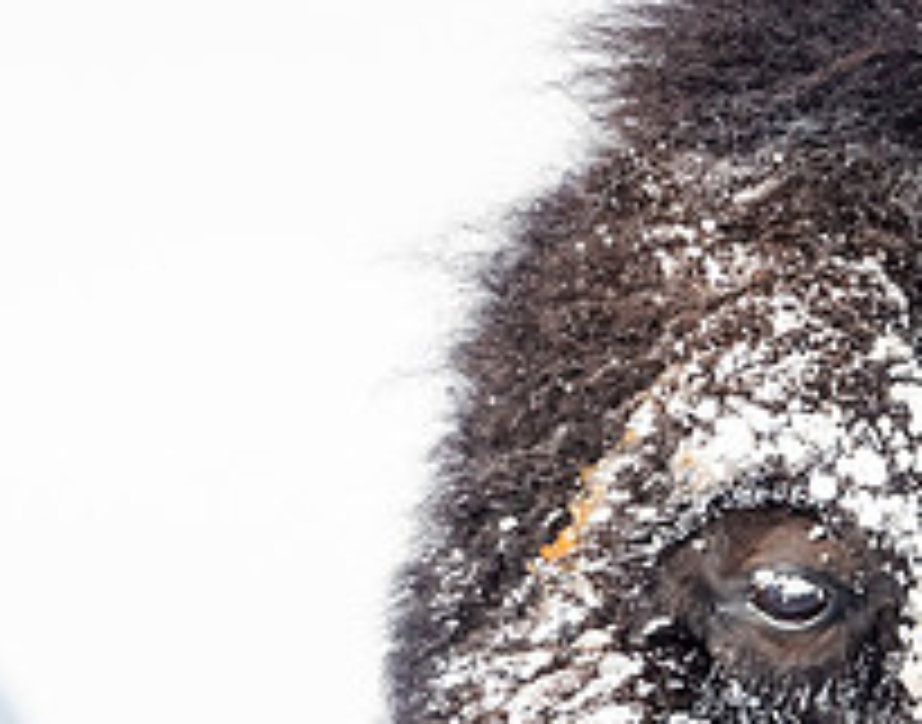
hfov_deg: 0.7
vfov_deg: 0.5
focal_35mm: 2805
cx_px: 952
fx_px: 75998
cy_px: 459
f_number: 8
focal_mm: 500
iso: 250
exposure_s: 1/640
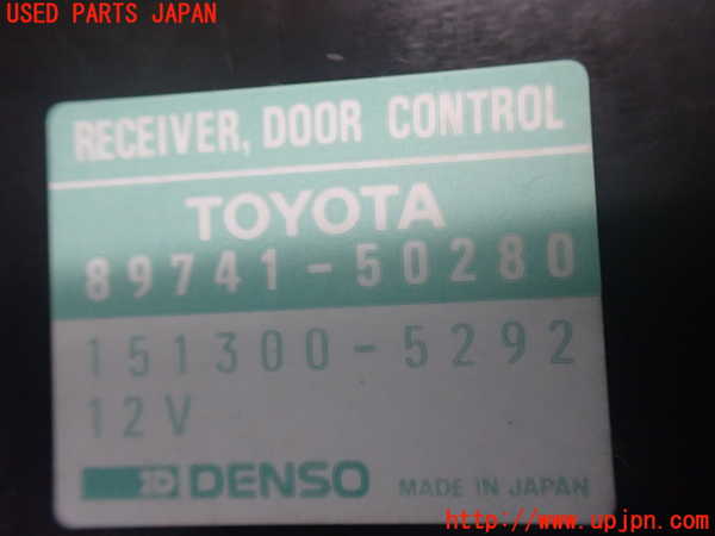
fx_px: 620
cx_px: 358
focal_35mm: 30
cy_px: 268
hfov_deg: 60.0
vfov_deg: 46.8
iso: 800
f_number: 2.3
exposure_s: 1/100
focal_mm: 5.4
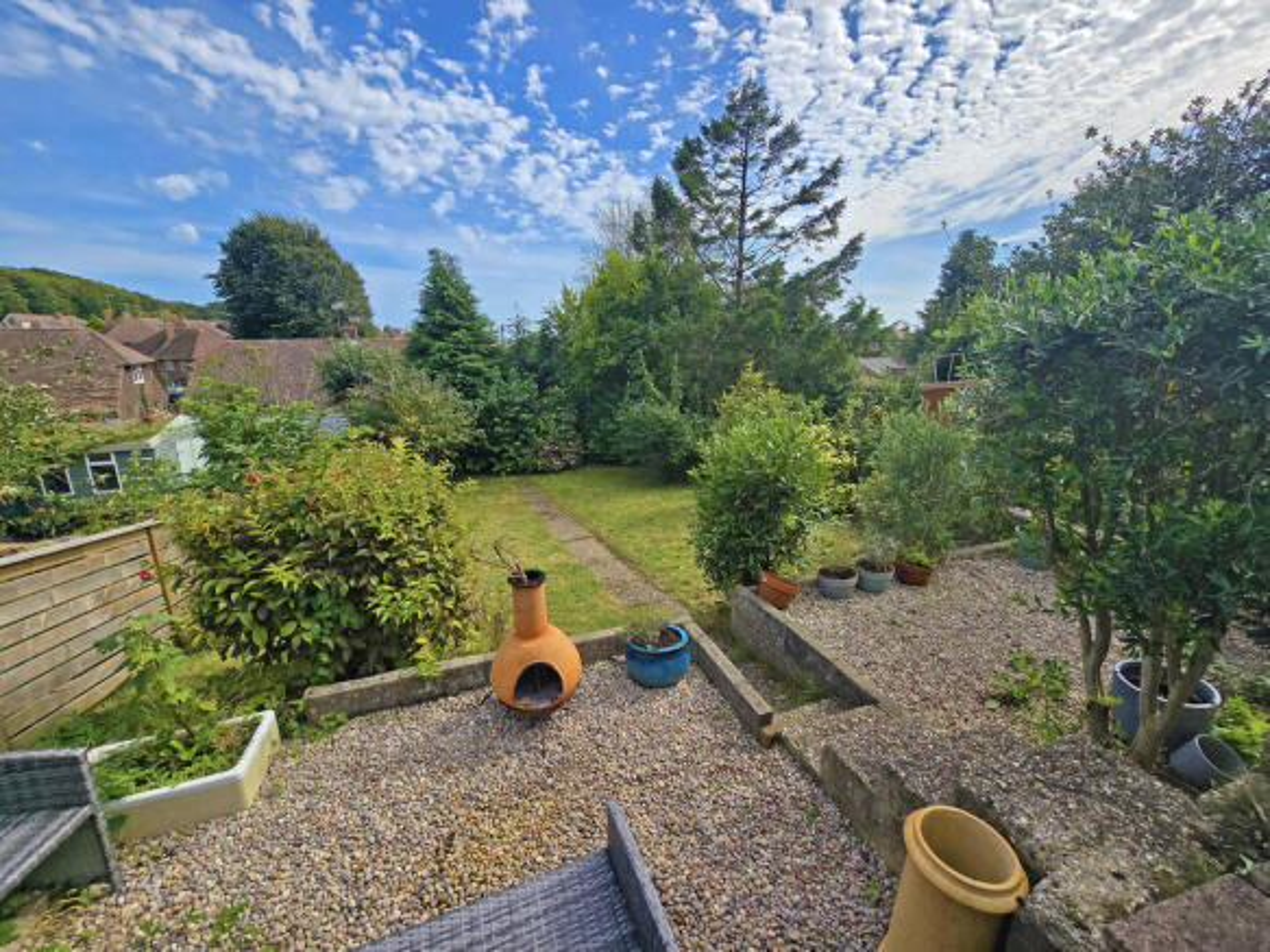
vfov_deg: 89.9
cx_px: 635
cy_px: 476
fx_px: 477
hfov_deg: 106.2
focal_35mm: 13
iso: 50
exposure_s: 1/3042
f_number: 2.2
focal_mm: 2.2
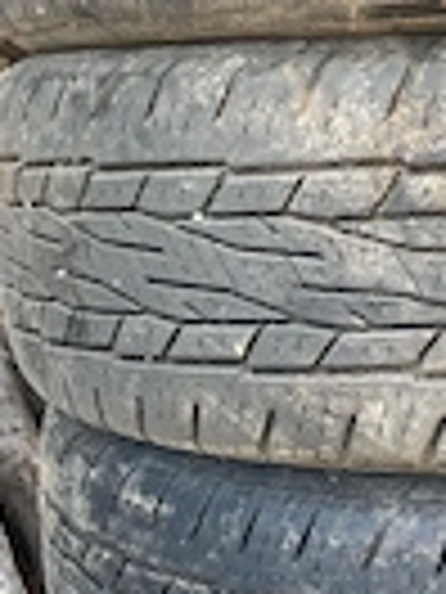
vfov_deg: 24.7
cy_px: 342
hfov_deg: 17.9
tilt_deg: -18.0
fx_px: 1357
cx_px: 514
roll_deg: +0.2
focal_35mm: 79
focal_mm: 4.25
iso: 40
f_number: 1.8
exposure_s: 1/122
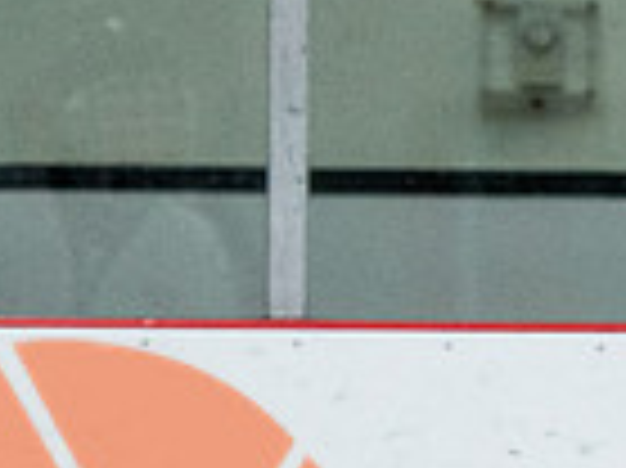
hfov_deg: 1.8
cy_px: 468
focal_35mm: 1067
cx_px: 1784
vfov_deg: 1.4
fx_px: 19279
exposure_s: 1/640
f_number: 2.8
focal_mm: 112
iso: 1600
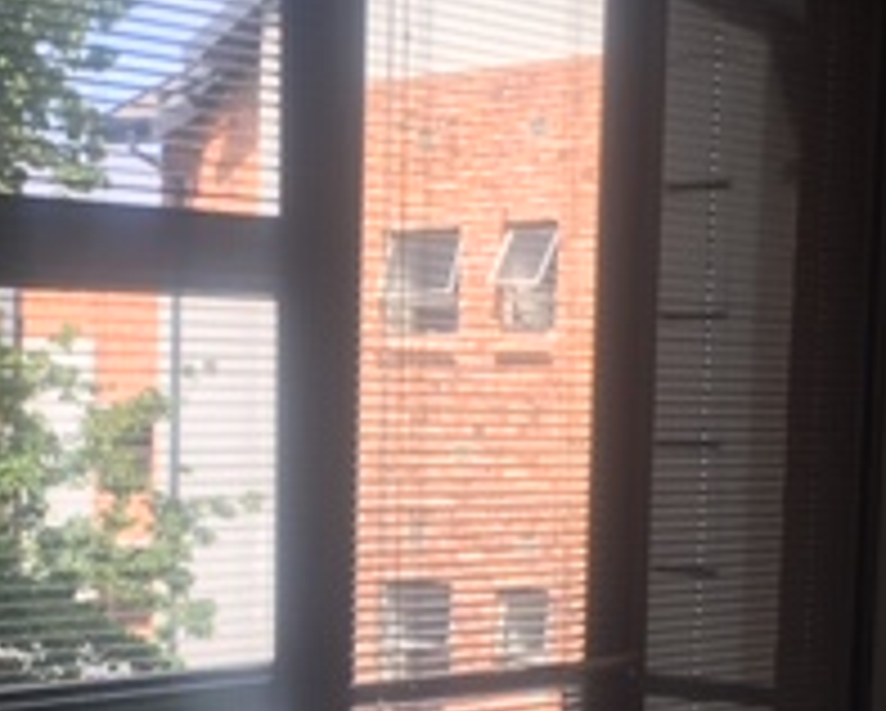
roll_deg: -0.1
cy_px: 684
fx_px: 2415
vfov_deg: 16.4
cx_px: 360
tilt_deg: -6.3
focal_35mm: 92
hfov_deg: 20.8
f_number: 2.2
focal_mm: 4.15
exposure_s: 1/371
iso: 25
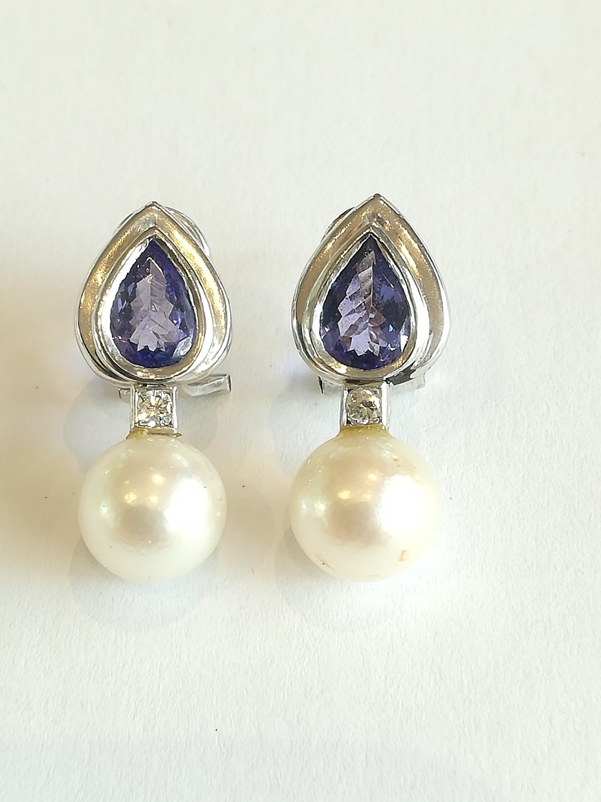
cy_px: 397
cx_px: 296
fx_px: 1413
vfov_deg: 31.7
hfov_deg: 24.0
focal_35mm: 61
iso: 80
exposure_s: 1/40
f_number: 2.2
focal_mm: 3.83
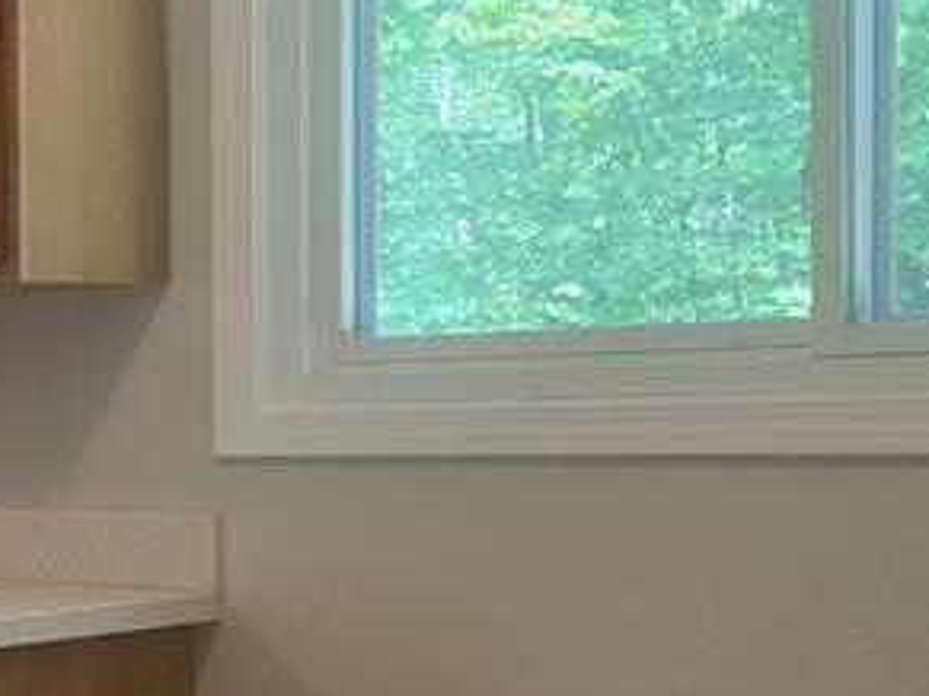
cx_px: -479
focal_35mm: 81
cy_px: 527
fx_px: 2173
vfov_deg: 18.1
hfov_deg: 20.5
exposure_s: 1/120
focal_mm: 6.3
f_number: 1.7
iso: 125
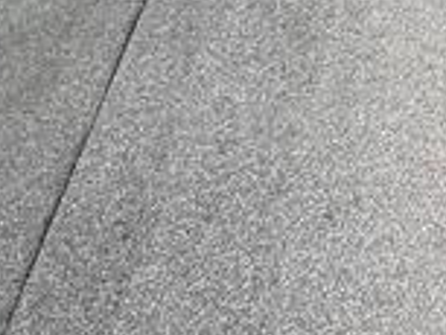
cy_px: 32
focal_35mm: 87
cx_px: 516
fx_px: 1122
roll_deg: -0.1
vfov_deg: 16.8
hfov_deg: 21.1
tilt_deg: -35.2
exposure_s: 1/255
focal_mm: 1.57
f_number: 1.8
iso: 32
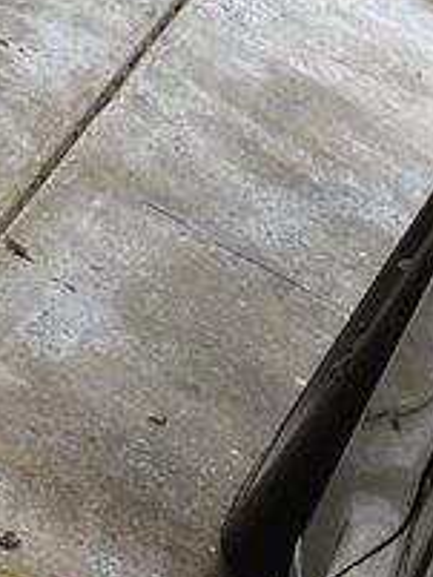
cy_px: -255
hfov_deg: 5.9
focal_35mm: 244
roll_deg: -33.3
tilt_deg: -5.5
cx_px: 1044
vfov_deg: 8.0
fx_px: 4065
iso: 50
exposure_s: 1/247
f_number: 1.78
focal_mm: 6.86
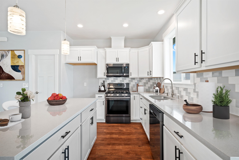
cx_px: 120
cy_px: 80
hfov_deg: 91.6
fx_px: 116
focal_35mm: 18
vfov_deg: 68.9
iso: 100
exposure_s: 1
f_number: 8
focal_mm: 17.5
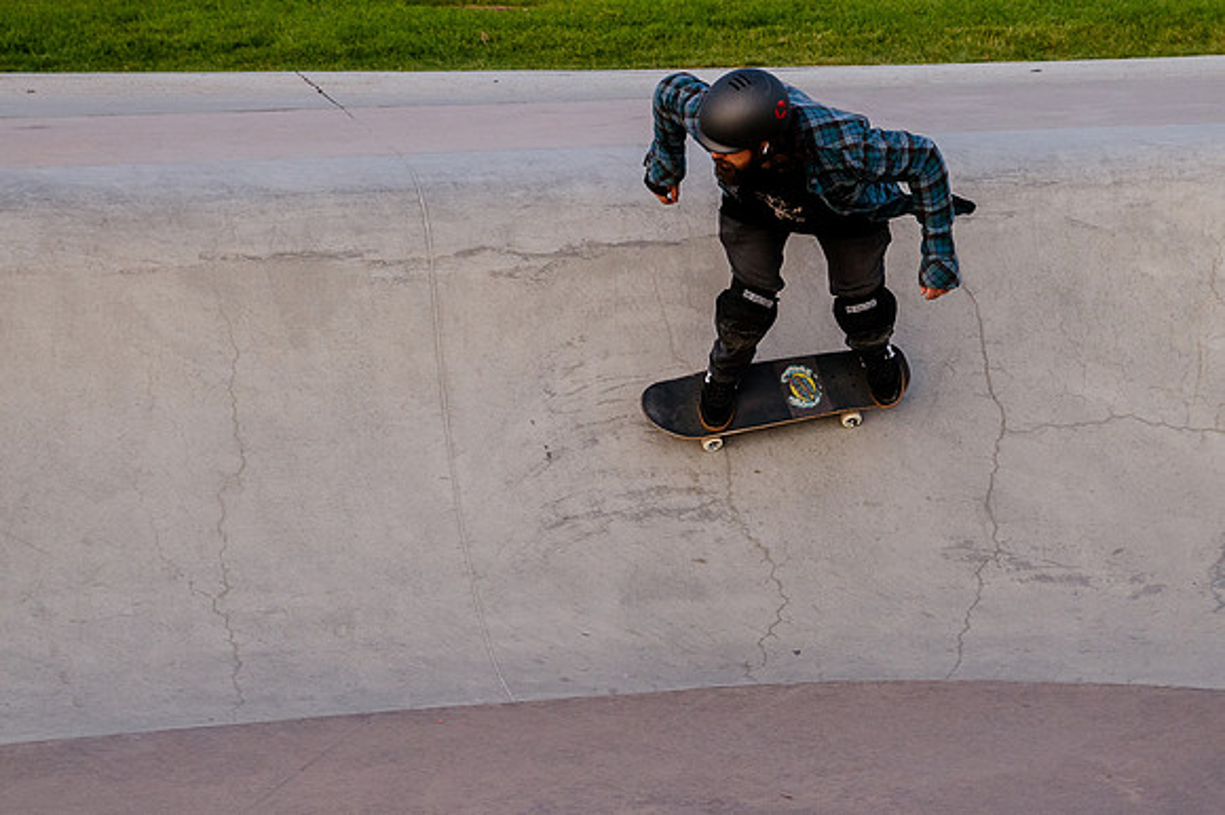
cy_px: 314
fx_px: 4312
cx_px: 706
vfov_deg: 10.8
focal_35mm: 127
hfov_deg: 16.2
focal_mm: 82
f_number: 7.1
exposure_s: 1/800
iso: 1250
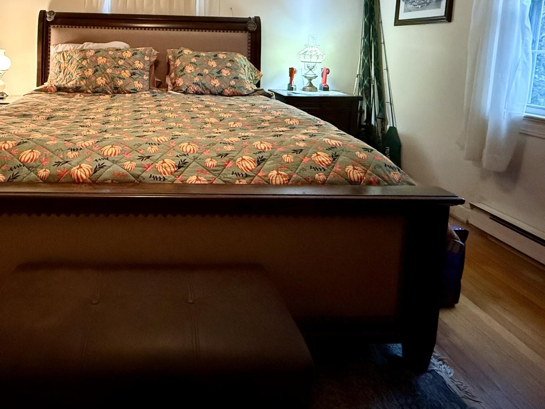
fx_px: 378
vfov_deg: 53.0
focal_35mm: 24
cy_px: 80
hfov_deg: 68.6
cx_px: 163
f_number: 2.2
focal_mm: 2.22
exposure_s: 1/60
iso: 1000
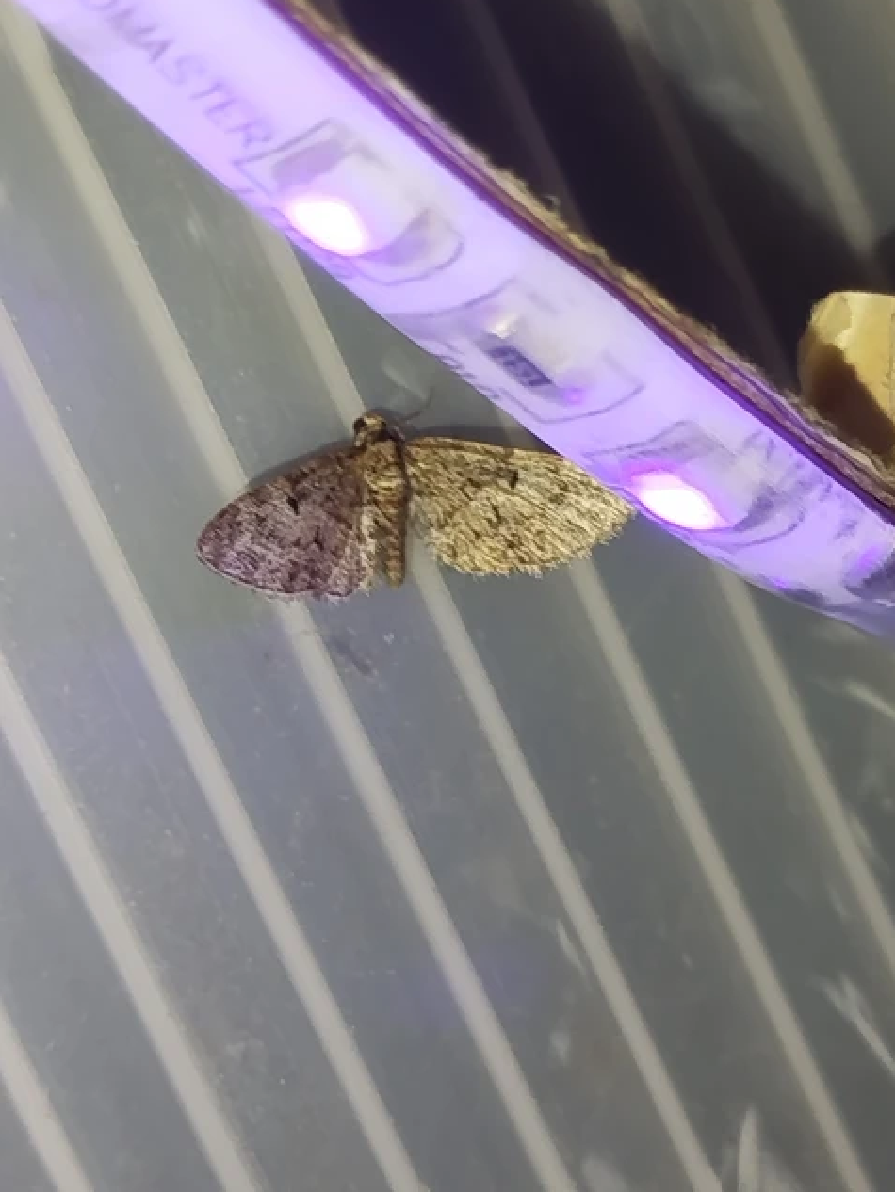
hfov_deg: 16.6
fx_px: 3067
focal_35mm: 89
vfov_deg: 22.0
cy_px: 591
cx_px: 450
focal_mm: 5.31
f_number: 1.7
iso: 80
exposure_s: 1/50
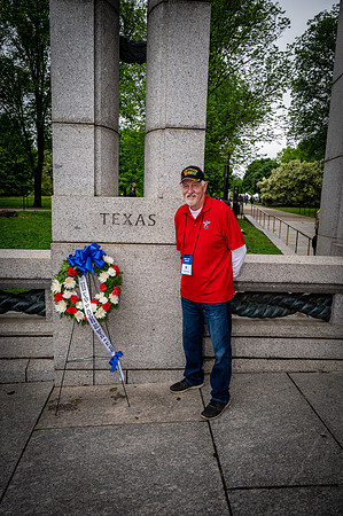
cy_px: 258
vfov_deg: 73.8
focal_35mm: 24
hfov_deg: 53.0
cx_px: 172
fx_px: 344
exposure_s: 1/640
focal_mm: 24
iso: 900
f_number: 8
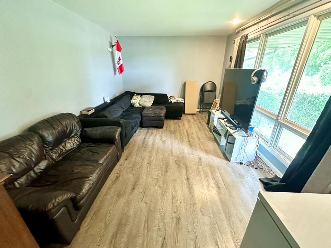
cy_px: 129
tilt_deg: -23.4
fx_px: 143
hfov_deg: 98.2
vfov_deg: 81.7
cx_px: 165
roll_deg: -0.2
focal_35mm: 15
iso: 800
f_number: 2.2
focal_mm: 2.22
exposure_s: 1/60
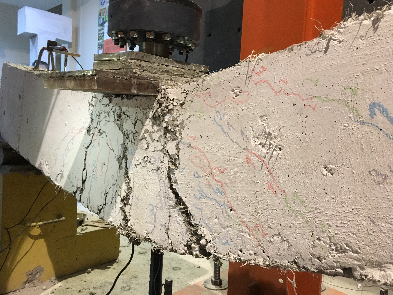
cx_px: 196
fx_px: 329
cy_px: 148
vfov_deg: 48.2
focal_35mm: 29
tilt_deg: -3.3
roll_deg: -2.7
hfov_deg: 61.7
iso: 200
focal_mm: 4.15
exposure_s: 1/33
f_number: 2.2
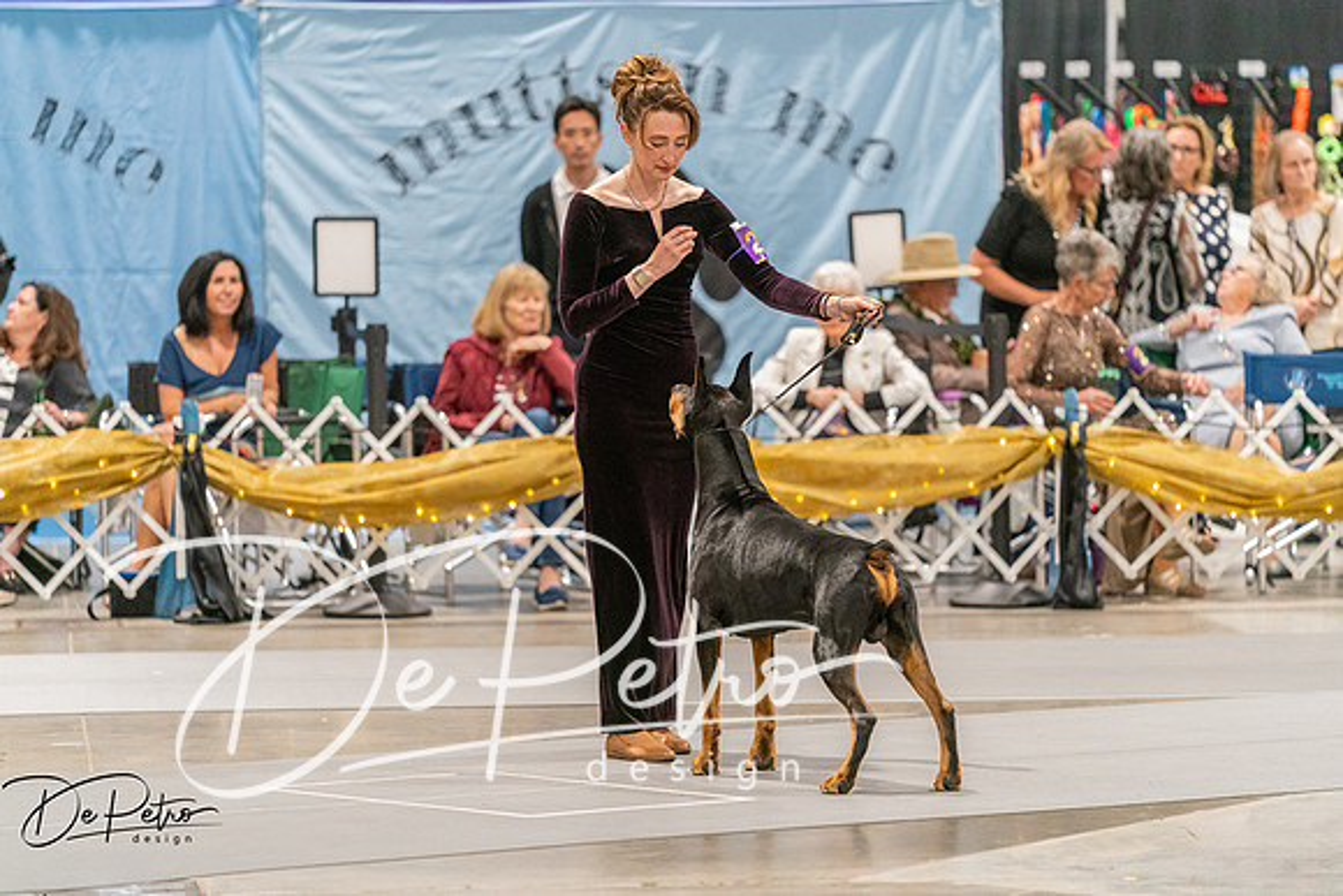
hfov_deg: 10.3
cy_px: 448
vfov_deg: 6.9
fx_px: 7463
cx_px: 672
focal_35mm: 200
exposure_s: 1/250
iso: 6400
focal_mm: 200
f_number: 2.8
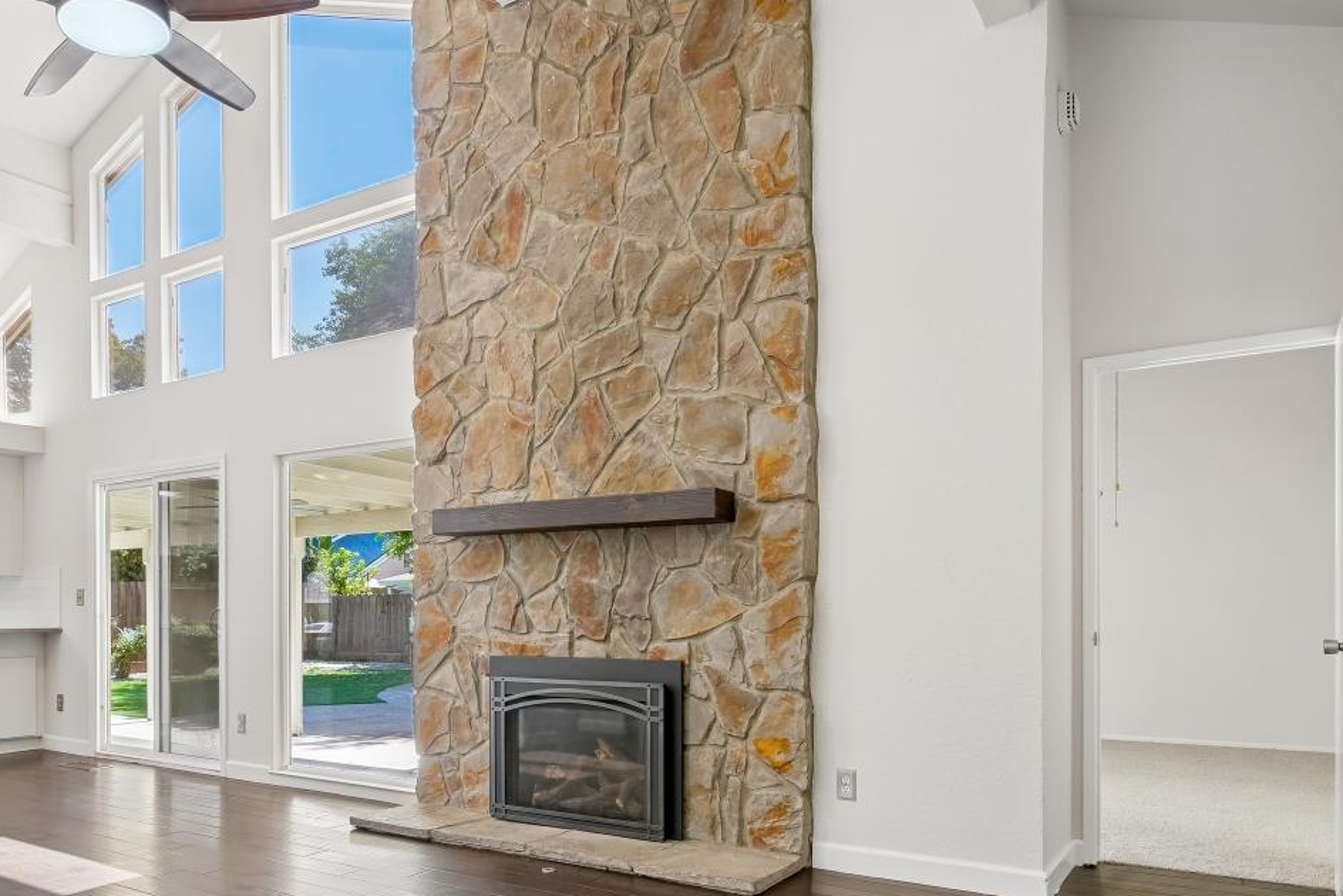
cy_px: 641
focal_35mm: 27
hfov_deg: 66.0
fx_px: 1007
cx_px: 477
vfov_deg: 46.7
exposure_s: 1/13
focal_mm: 17
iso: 400
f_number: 8
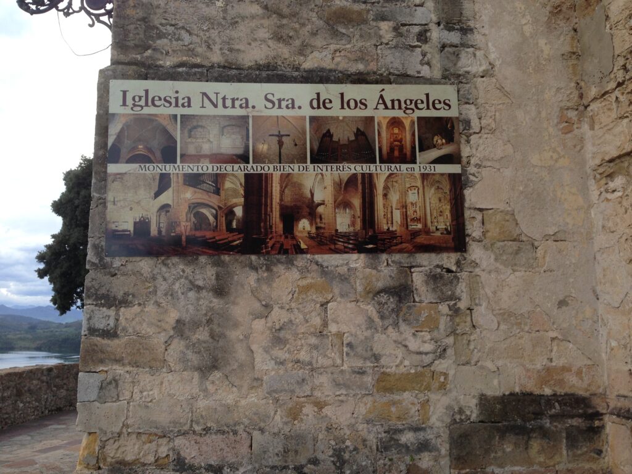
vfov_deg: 42.9
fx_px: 602
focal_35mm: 33
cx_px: 316
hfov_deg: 55.4
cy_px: 237
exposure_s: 1/246
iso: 50
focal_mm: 4.12
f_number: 2.4
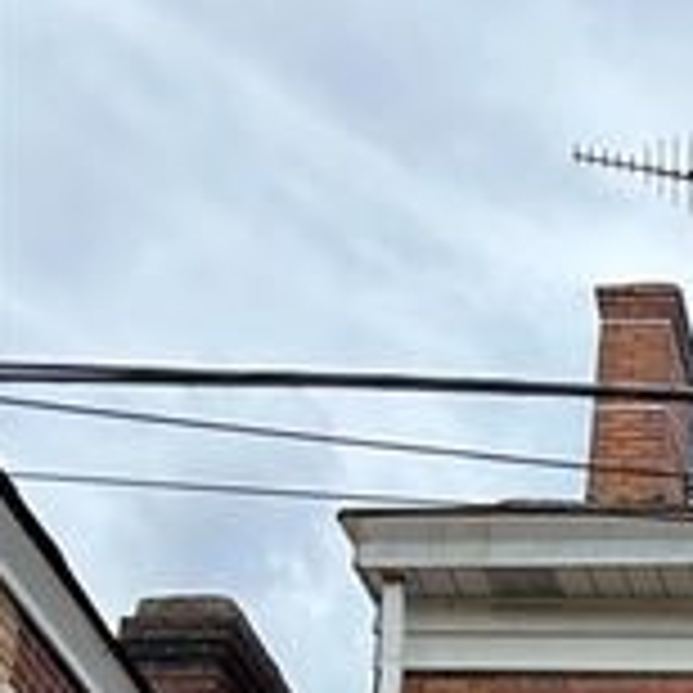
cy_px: 1451
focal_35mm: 92
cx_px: 1112
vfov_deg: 14.9
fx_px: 2084
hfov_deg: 16.7
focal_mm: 6.86
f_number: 1.78
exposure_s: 1/2469
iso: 80
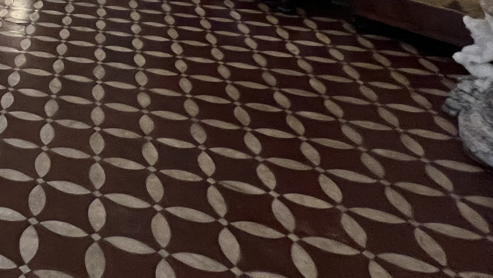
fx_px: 523
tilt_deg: +1.7
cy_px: -234
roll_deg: +0.6
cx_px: -84
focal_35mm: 40
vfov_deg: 20.3
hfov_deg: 38.7
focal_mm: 1.57
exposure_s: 1/50
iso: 500
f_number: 1.8
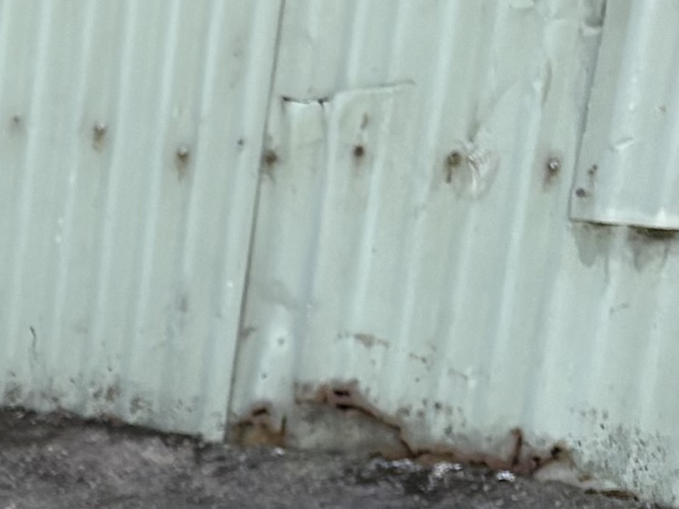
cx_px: -849
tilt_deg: -18.4
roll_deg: -0.1
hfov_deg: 10.2
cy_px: 881
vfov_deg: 8.3
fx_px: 3394
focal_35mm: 173
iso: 50
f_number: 1.6
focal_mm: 5.96
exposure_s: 1/404
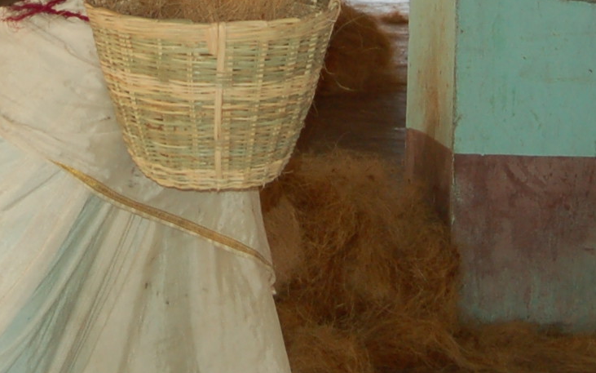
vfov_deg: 6.4
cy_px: -200
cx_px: 91
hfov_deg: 10.4
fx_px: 3265
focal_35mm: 201
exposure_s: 1/80
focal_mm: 32
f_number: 4.5
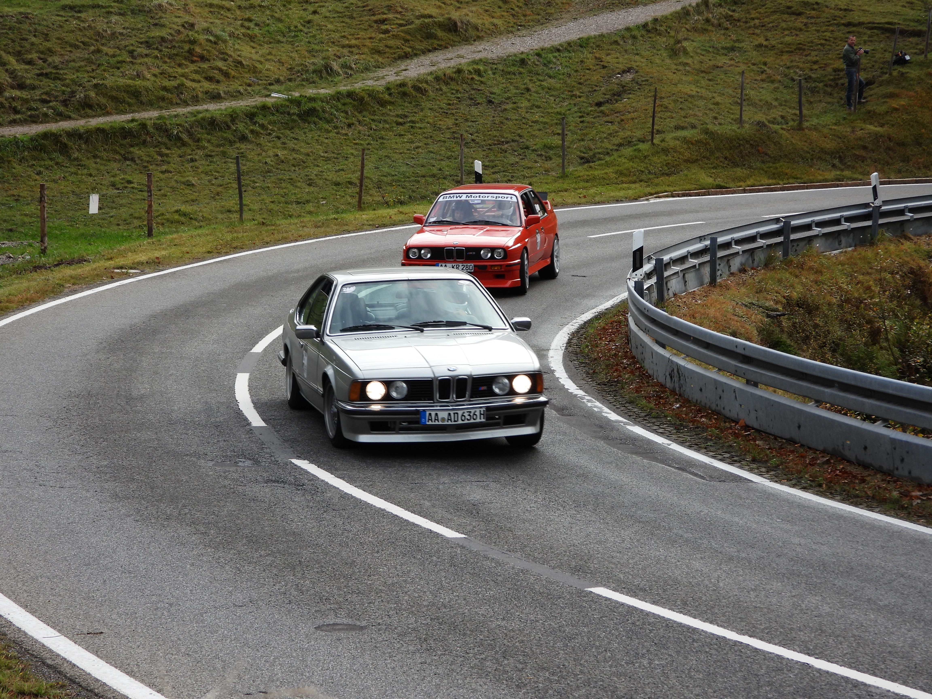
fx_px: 2612
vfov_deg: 15.2
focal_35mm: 97
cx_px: 466
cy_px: 350
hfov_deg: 20.2
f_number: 3.5
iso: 100
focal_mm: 17.5
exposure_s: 1/320
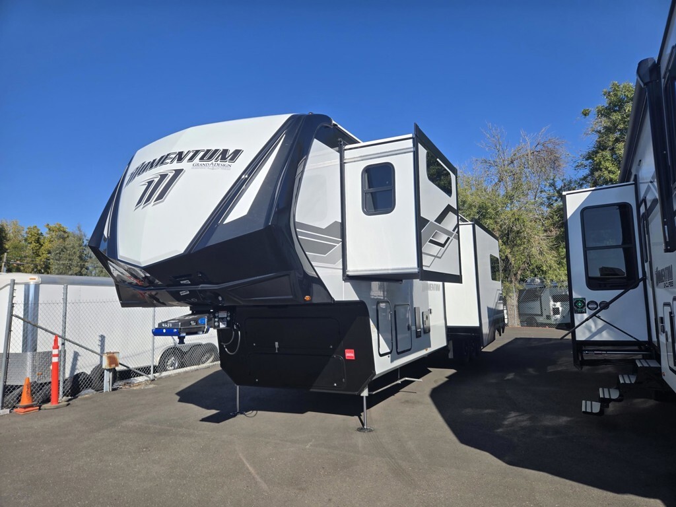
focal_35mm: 23
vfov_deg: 58.9
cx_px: 338
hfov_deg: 73.9
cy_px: 254
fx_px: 449
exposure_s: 1/2708
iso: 25
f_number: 1.8
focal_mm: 5.4
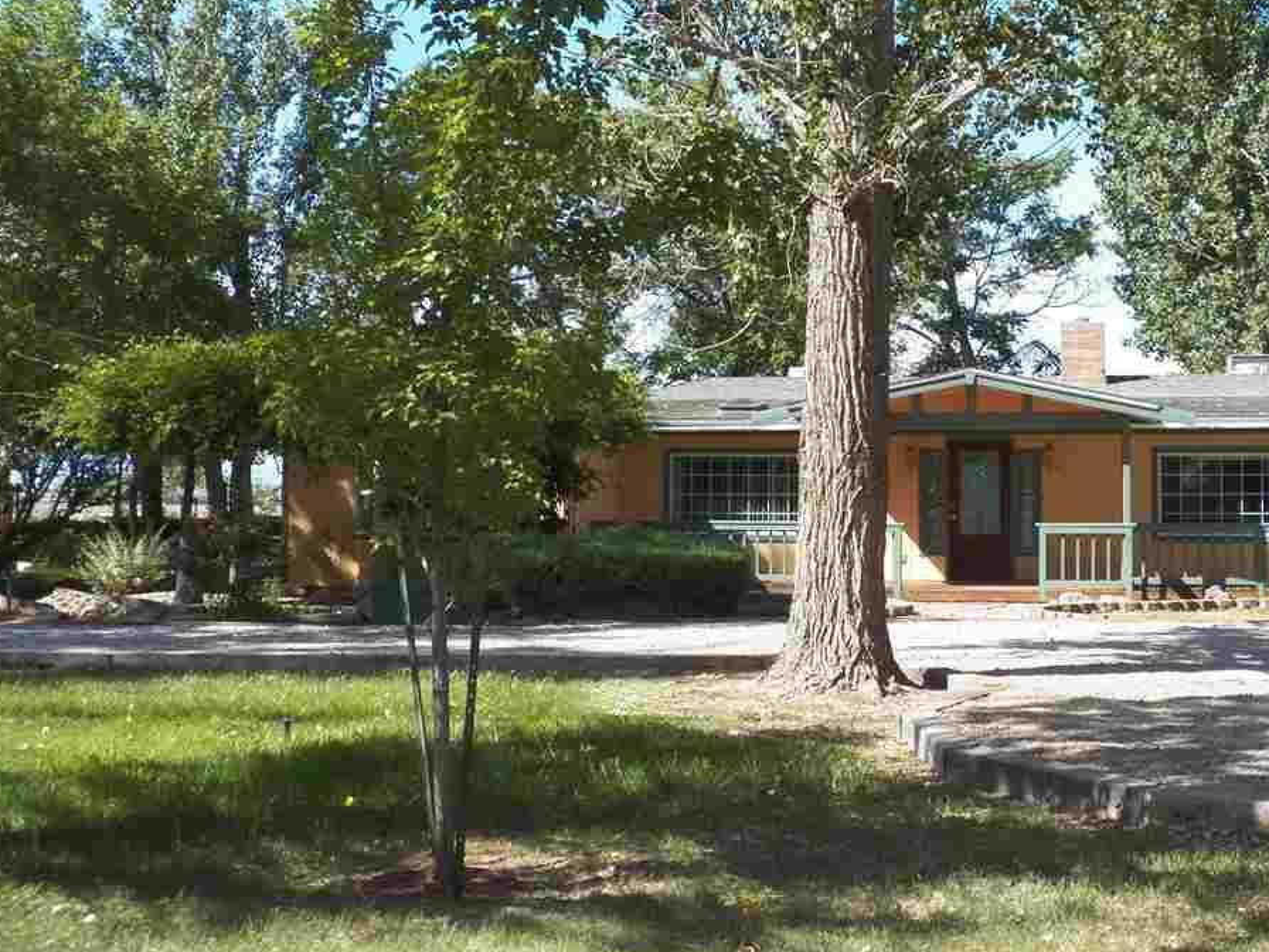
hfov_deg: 37.9
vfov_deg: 29.1
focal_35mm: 50
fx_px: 1833
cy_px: 398
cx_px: 806
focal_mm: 6.3
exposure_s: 1/500
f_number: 4
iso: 125
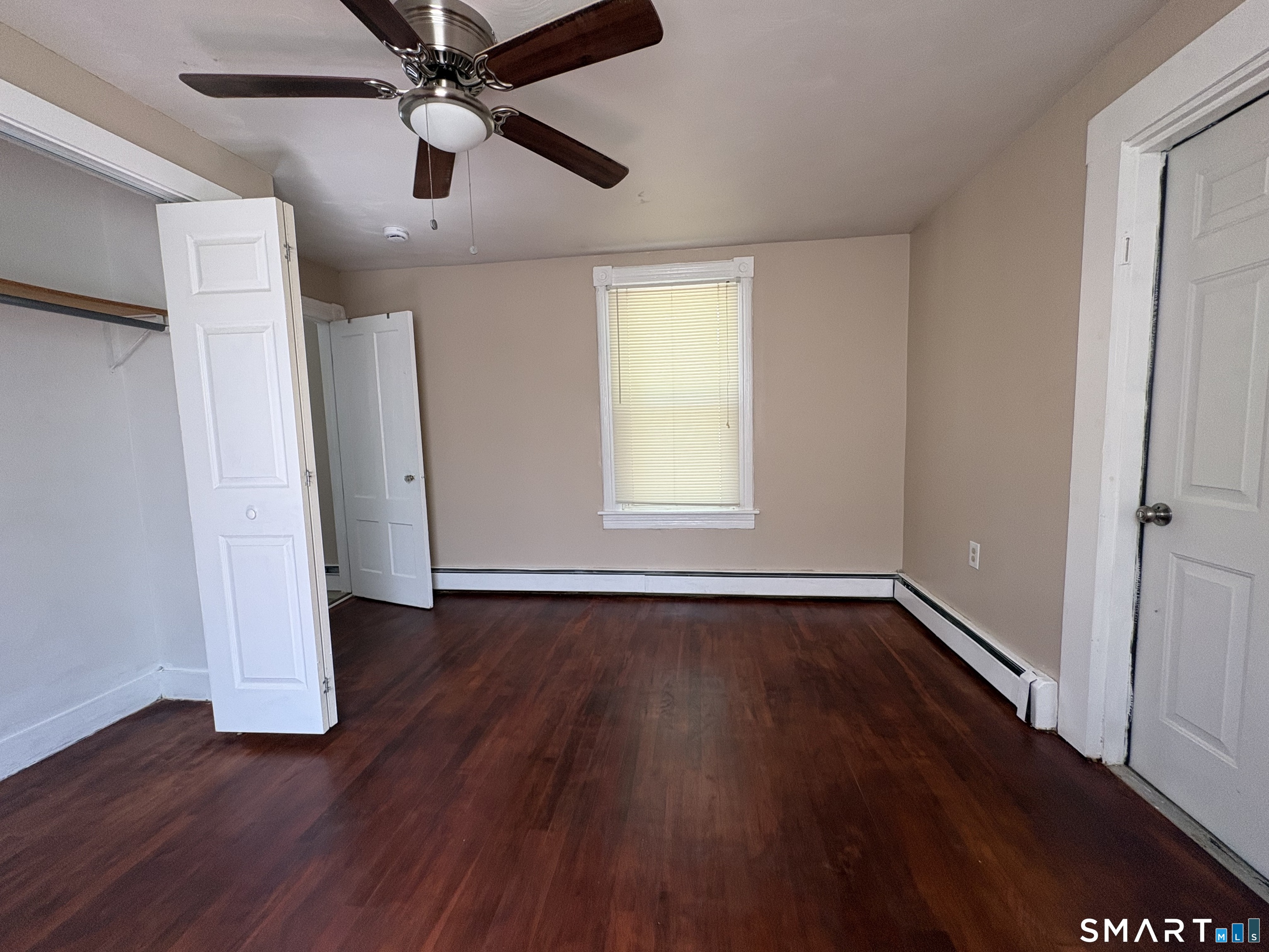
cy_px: 476
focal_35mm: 14
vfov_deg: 85.7
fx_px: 513
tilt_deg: -4.8
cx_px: 634
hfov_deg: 102.1
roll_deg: +1.5
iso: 160
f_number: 2.2
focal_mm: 2.22
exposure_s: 1/99
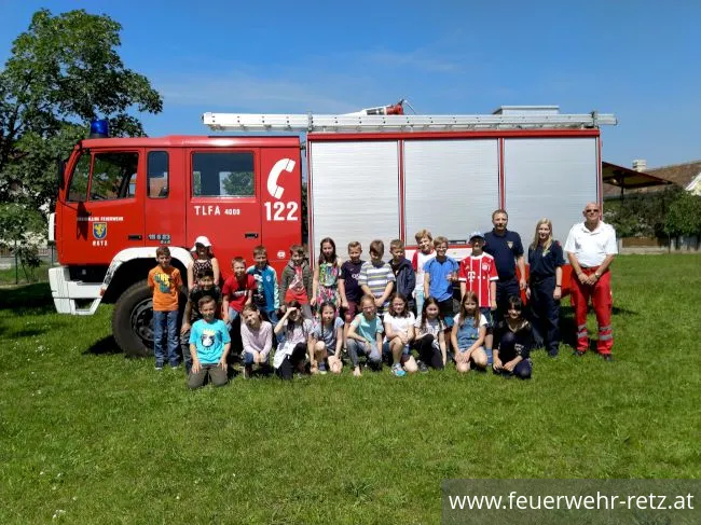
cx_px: 350
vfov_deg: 54.8
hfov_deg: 69.4
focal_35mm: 25
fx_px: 506
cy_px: 262
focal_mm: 4.28
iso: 100
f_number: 1.75
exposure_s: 1/3633
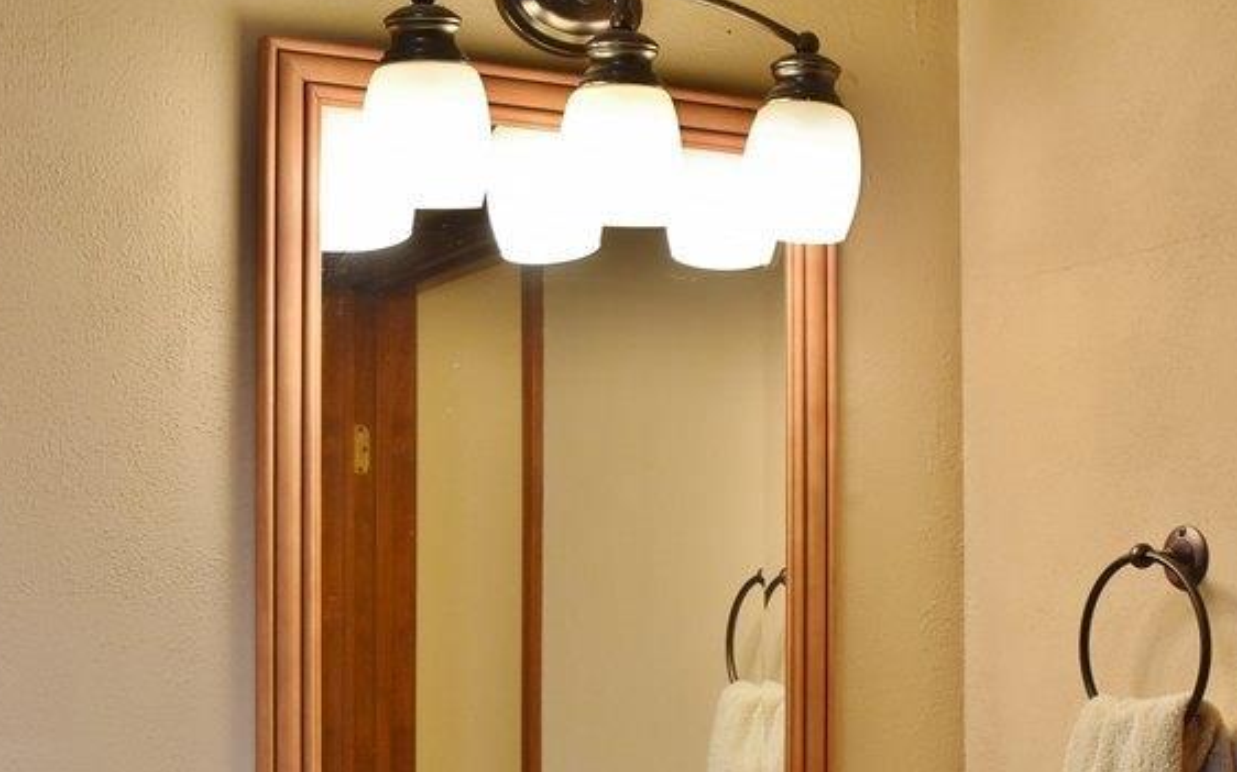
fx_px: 2155
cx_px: 601
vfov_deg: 20.0
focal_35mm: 64
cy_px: 674
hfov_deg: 32.0
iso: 400
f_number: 5
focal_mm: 23
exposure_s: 1/100
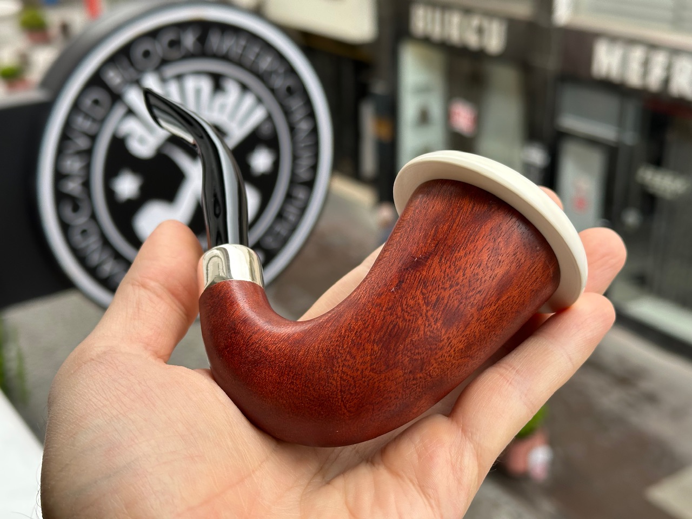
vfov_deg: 30.3
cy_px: 260
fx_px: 960
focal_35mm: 48
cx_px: 346
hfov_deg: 39.7
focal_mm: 6.86
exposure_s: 1/310
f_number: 1.78
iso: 64
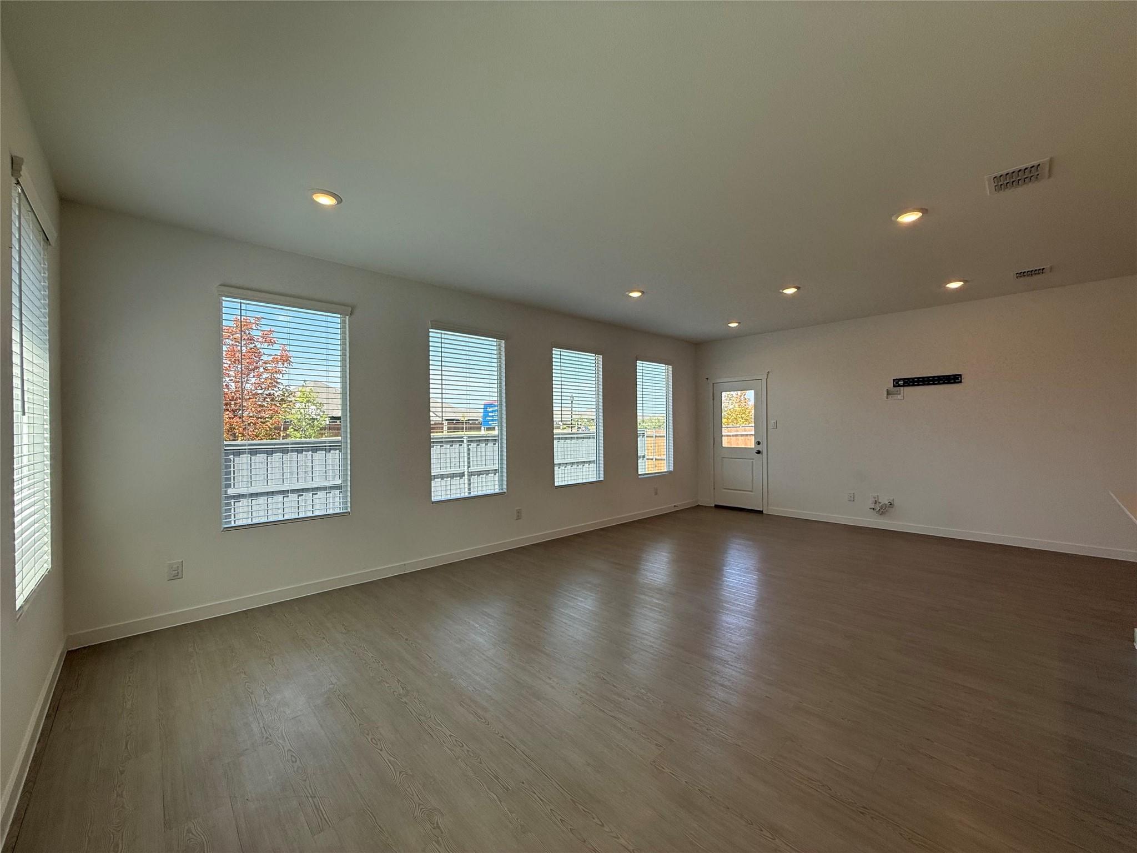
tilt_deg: -0.1
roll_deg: +0.2
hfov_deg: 102.1
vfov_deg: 85.7
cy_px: 426
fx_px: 460
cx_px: 568
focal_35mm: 14
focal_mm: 2.22
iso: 64
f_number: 2.2
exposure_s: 1/319
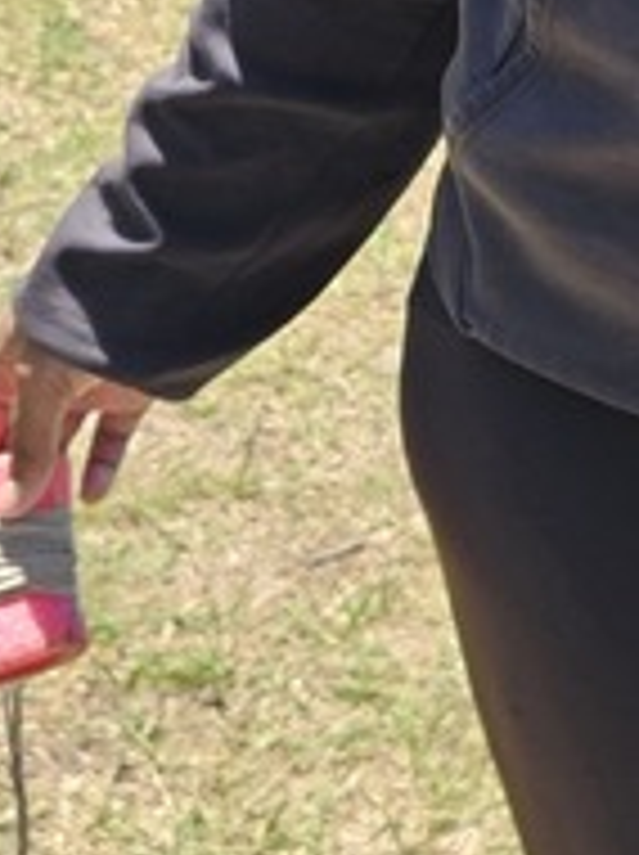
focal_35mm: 124
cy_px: -189
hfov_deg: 11.6
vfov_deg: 15.3
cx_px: 864
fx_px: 3059
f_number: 1.8
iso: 25
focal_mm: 5.4
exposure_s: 1/280
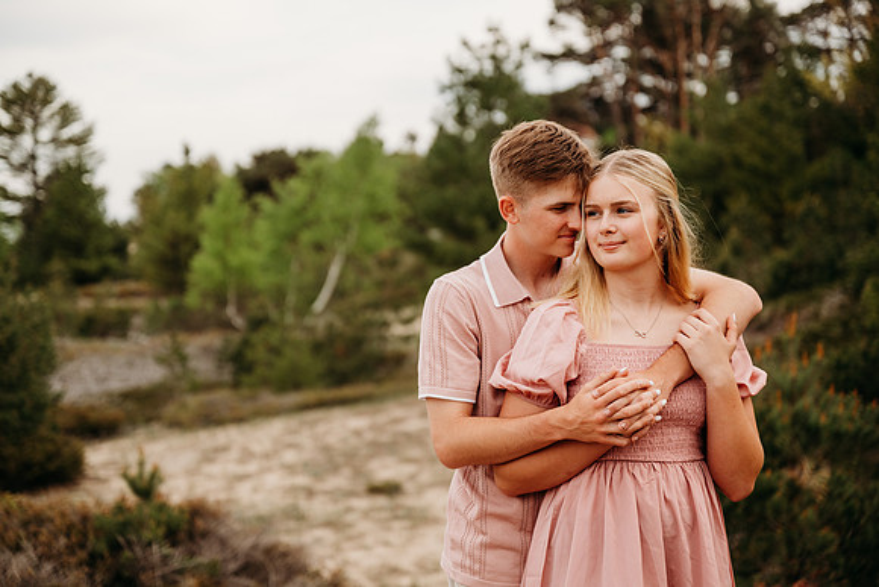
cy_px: 294
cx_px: 440
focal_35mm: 70
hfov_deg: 28.8
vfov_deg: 19.5
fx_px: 1709
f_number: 2.8
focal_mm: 70
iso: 320
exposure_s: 1/1000
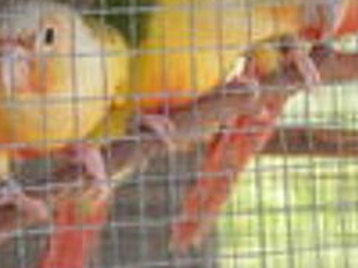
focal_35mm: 550
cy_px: 10
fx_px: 5685
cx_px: 154
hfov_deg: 3.6
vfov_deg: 2.7
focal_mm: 48.9
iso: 200
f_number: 6.4
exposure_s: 1/80
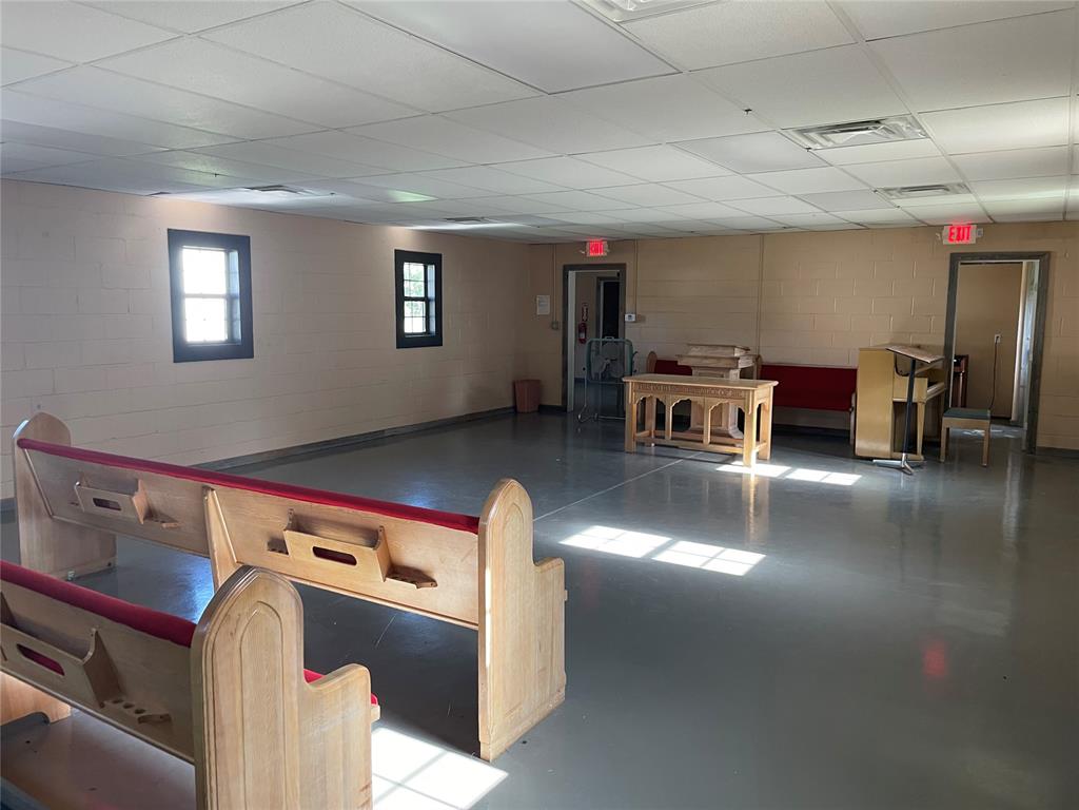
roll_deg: -0.3
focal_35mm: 26
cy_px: 405
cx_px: 540
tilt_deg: -5.0
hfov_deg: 67.3
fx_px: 810
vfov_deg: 53.1
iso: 125
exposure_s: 1/90
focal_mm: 4.2
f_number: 1.6
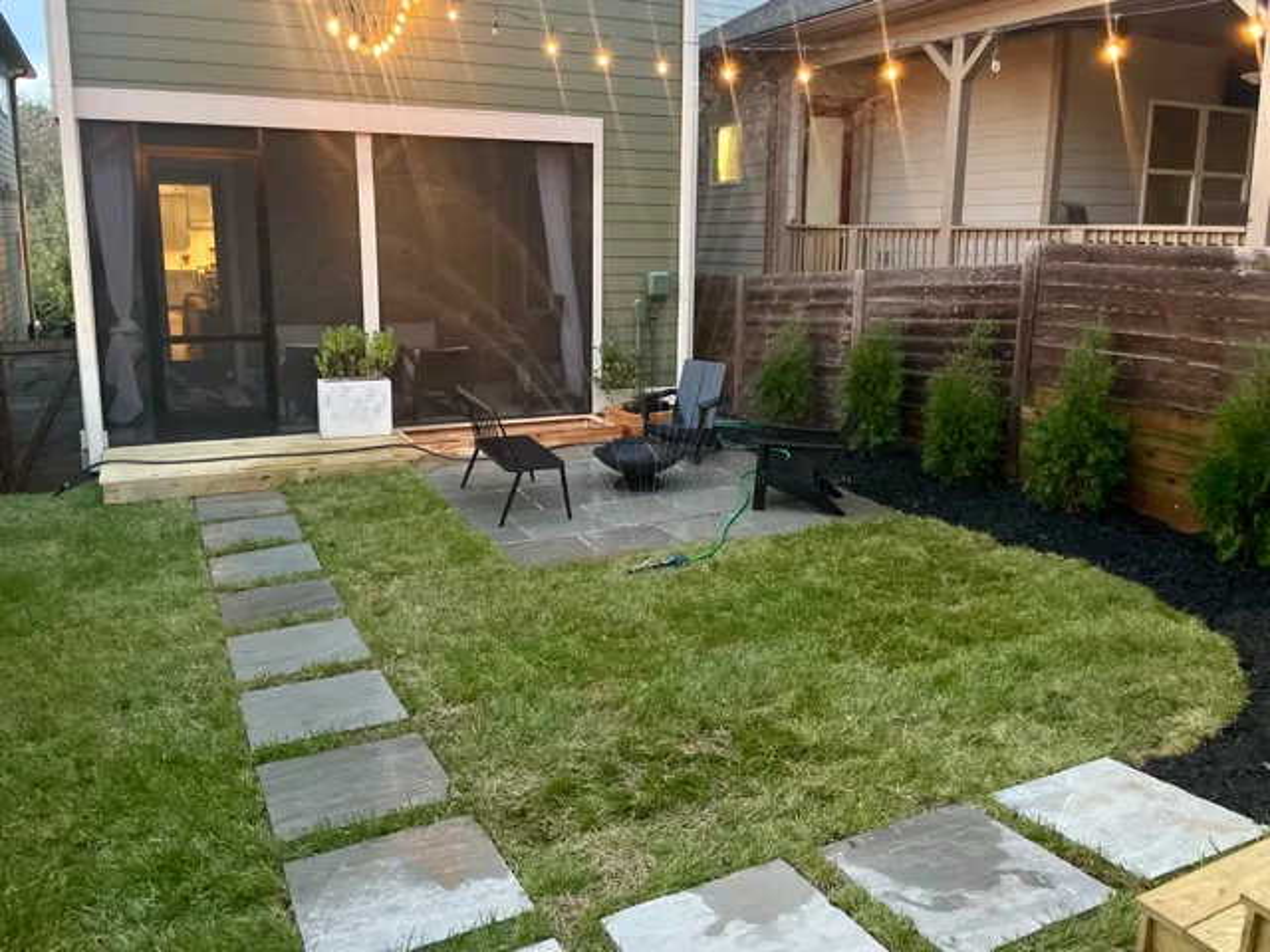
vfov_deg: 53.1
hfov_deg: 67.3
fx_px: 954
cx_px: 635
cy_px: 476
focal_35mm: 26
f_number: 1.6
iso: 800
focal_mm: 4.2
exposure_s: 1/30
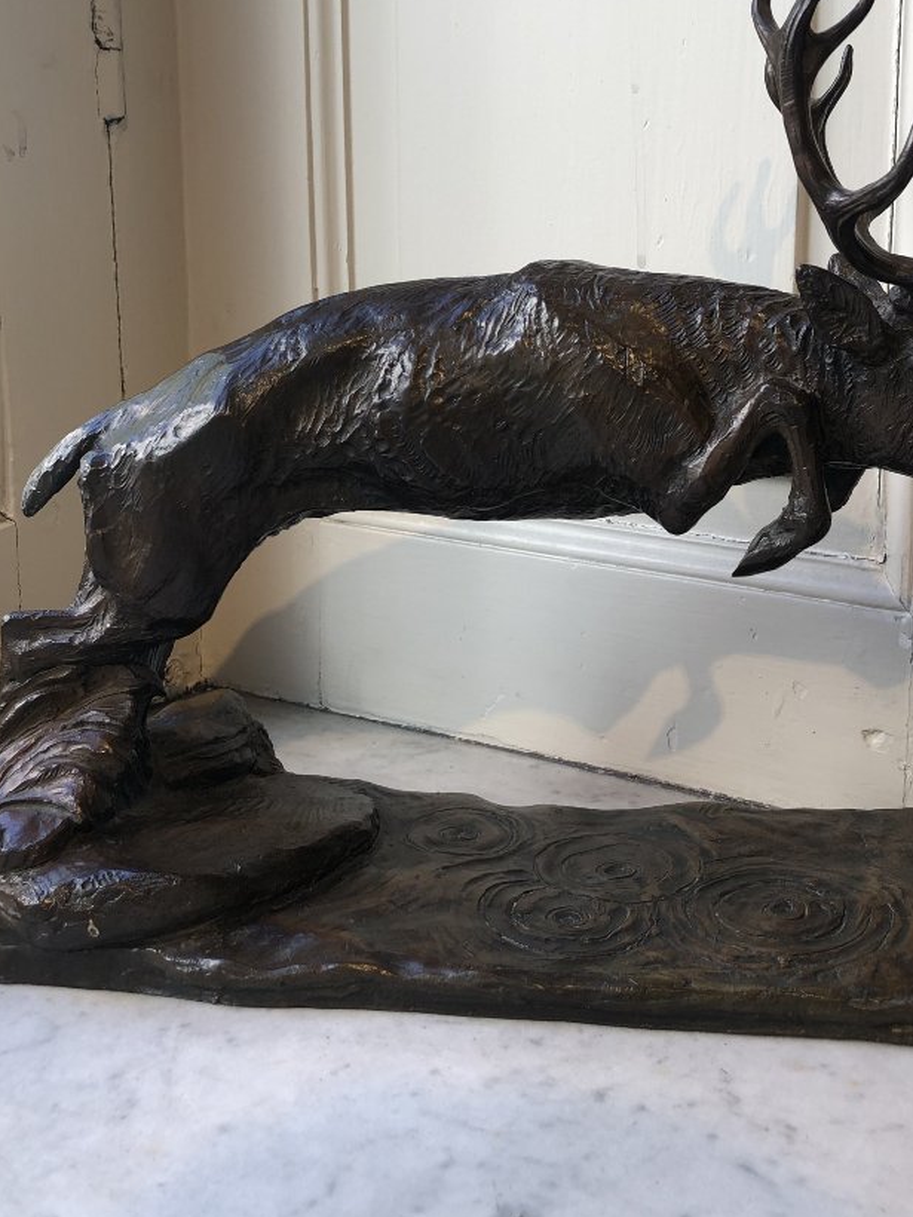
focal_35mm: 41
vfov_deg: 45.2
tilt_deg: -11.2
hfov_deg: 35.1
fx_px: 1442
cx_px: 512
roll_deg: +0.5
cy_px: 429
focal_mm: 4
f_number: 1.8
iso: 32
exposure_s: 1/100
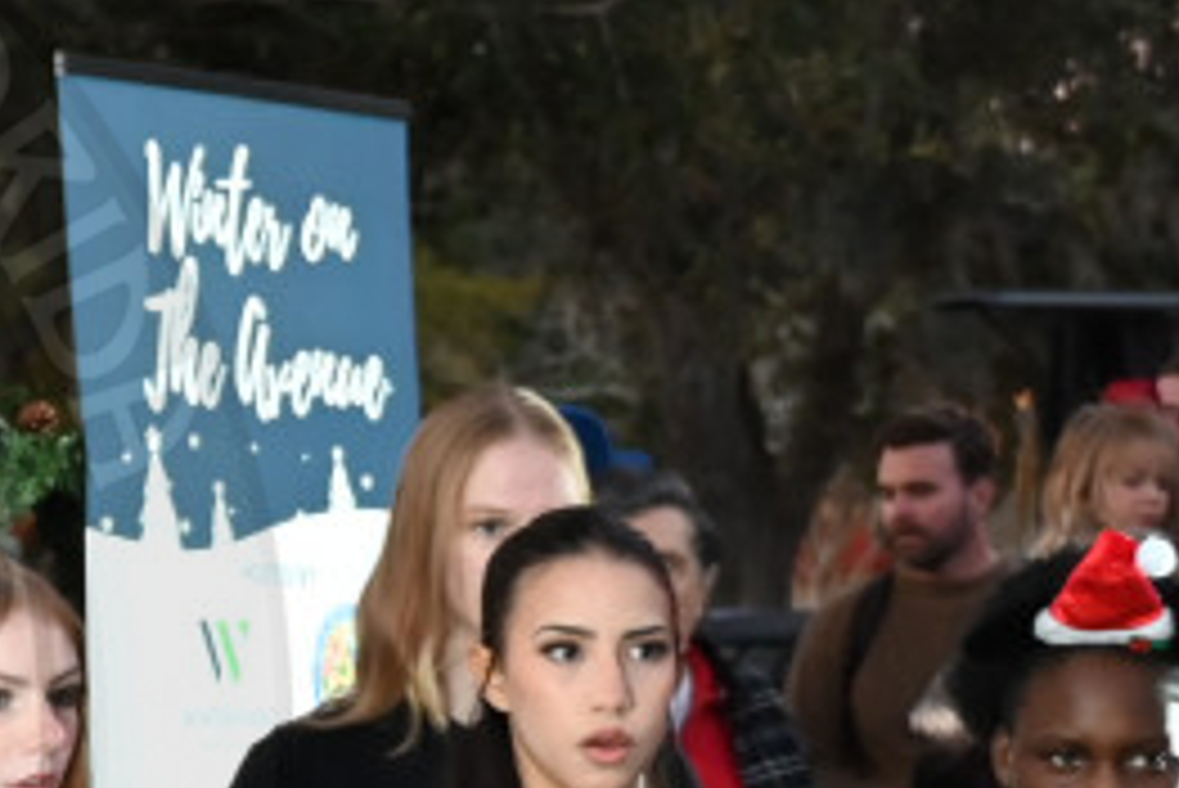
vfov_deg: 5.8
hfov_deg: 8.4
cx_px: -828
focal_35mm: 236
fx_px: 7733
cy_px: 743
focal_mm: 43
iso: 2000
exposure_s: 1/125
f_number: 5
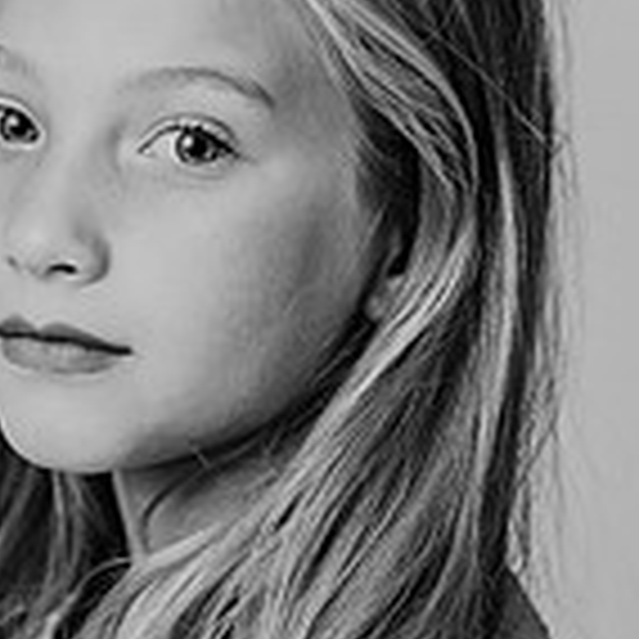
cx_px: 108
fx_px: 4783
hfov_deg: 7.6
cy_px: 675
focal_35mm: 229
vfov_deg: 7.6
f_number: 2.5
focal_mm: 85
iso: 100
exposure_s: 1/160
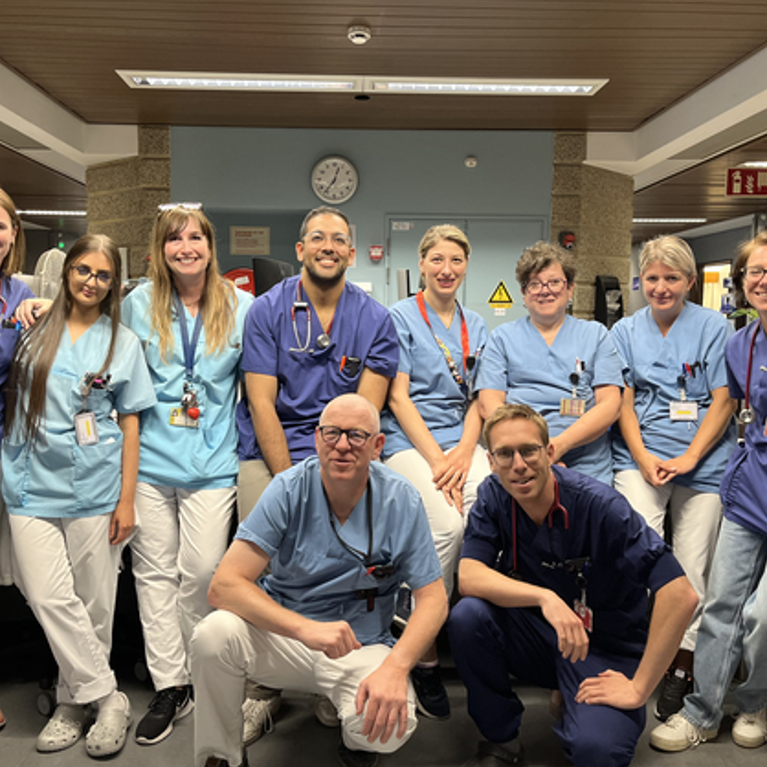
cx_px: 361
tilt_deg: -5.8
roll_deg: -0.3
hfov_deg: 49.7
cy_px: 393
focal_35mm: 33
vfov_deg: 49.7
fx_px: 827
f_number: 1.6
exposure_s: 1/50
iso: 200
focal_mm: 5.1
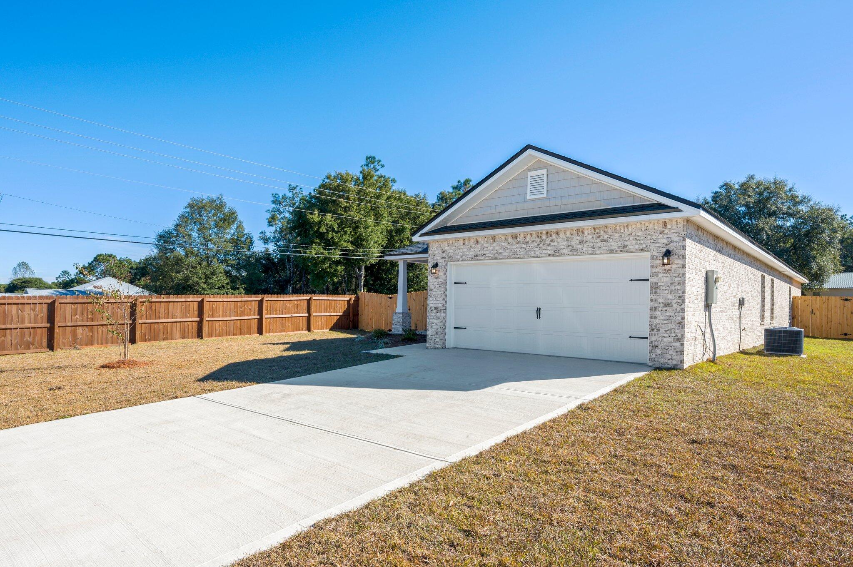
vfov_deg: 60.6
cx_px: 426
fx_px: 485
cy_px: 284
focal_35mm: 20
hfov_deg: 82.6
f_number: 9
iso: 100
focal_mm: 20.5
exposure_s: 1/400
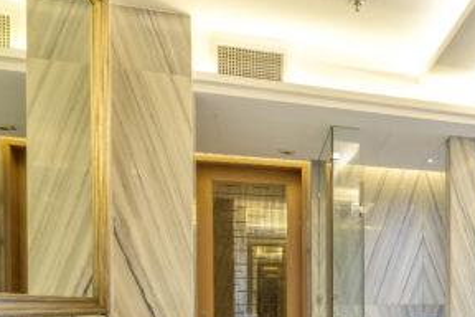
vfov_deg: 31.2
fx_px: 528
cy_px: 309
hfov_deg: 43.7
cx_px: 439
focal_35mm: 40
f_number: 11
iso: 200
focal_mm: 15
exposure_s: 1
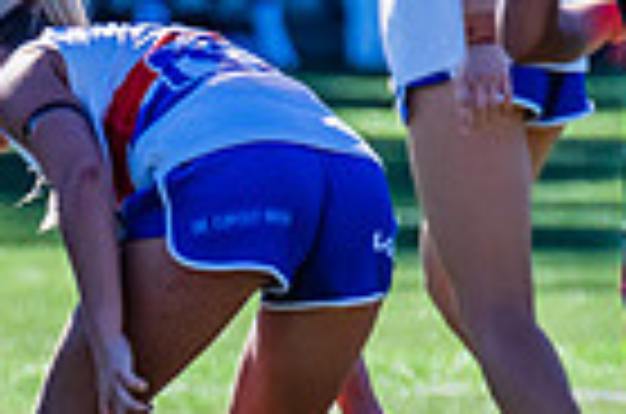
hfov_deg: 1.0
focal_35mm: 2094
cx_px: -513
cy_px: 151
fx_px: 36329
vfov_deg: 0.7
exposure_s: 1/1250
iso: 800
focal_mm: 500
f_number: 9
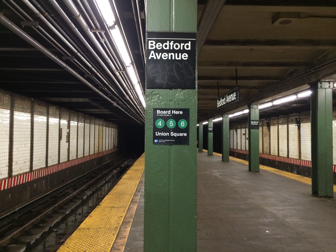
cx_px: 168
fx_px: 291
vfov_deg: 46.8
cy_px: 126
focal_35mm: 30
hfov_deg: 60.0
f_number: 2.2
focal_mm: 4.12
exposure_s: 1/24
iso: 320
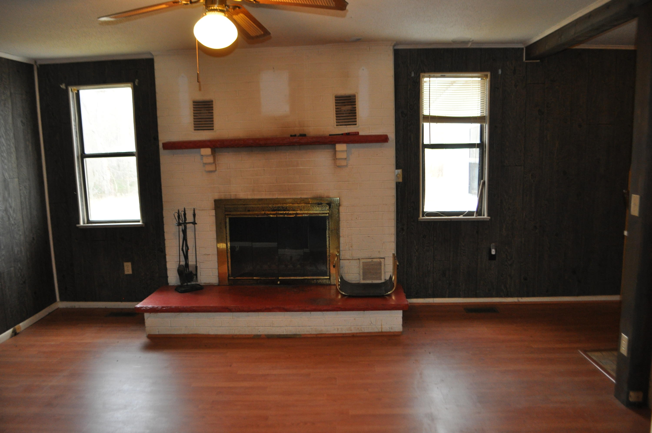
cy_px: 216
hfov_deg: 67.4
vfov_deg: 47.8
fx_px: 488
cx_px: 326
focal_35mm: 27
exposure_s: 1/125
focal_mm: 18
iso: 800
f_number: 3.5
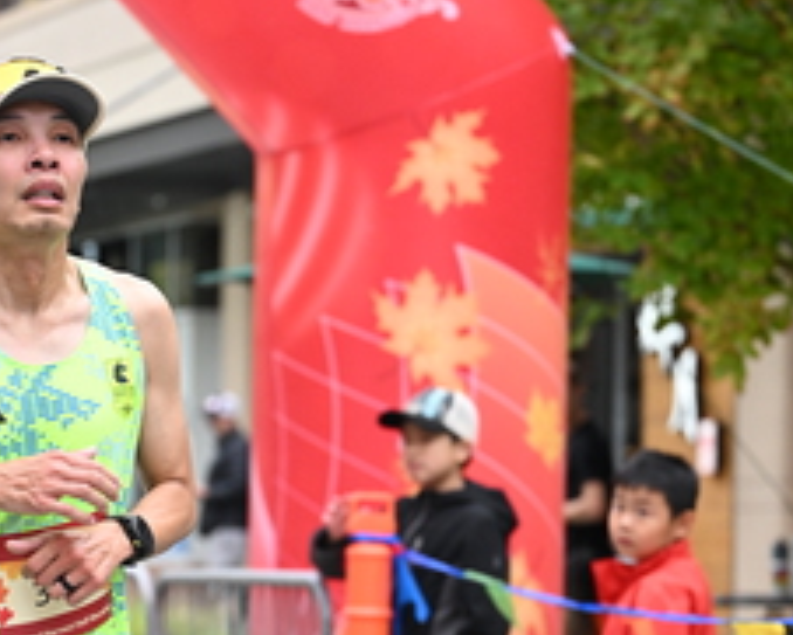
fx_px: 3921
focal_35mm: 167
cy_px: 533
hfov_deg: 11.5
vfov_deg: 9.2
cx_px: 174
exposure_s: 1/1250
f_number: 2.8
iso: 1600
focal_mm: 73
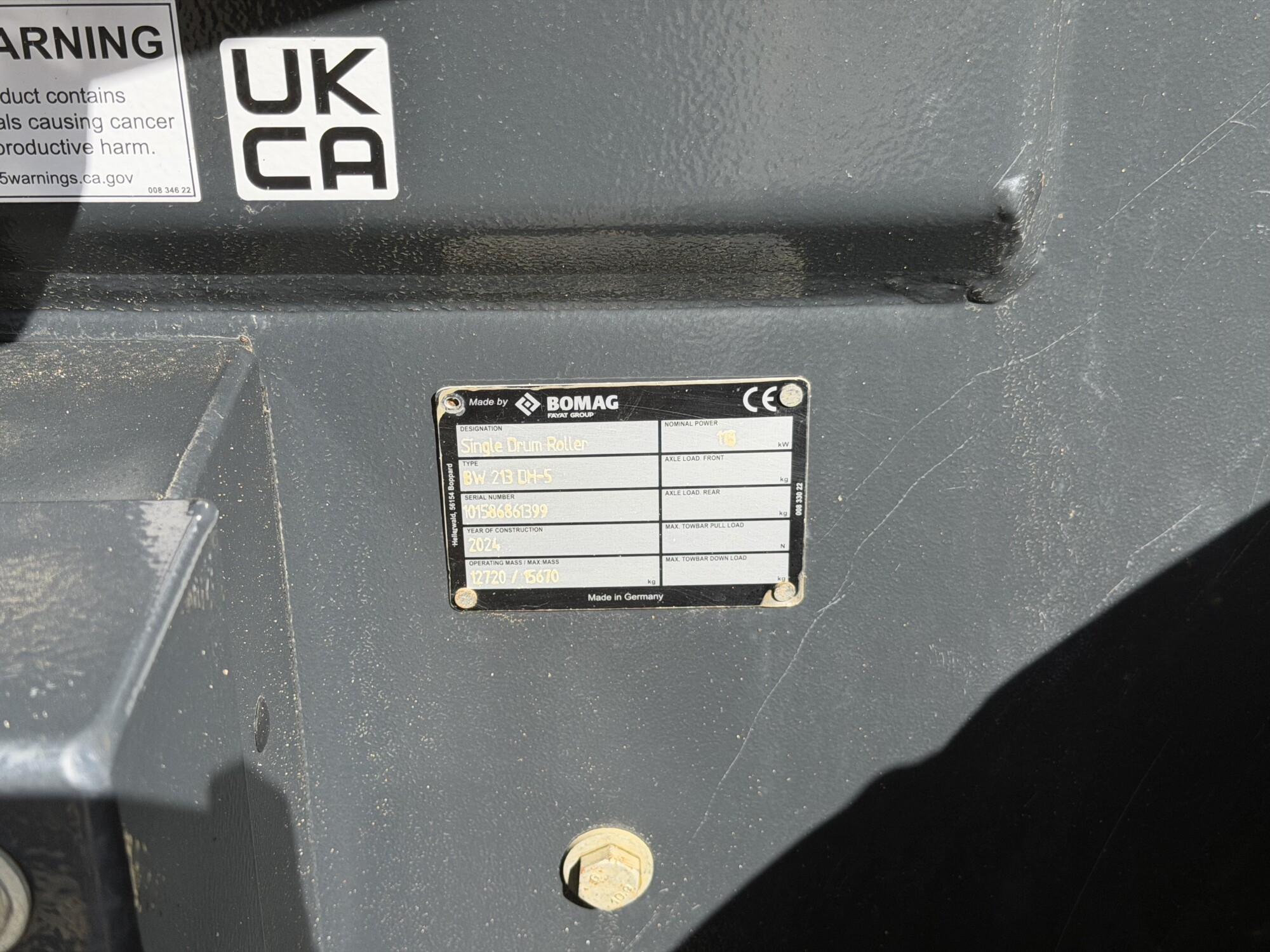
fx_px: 1761
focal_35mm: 48
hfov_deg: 39.7
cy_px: 476
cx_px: 635
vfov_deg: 30.3
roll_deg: +0.0
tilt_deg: -26.3
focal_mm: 6.76
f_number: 1.78
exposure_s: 1/3704
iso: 80
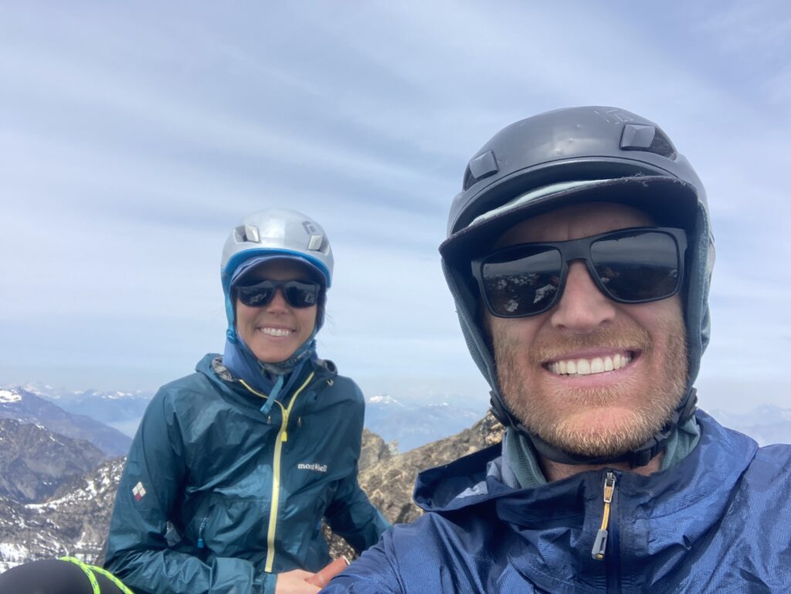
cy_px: 297
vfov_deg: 44.2
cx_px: 396
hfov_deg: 56.8
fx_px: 732
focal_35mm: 32
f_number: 2.2
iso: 20
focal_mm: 2.87
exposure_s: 1/430
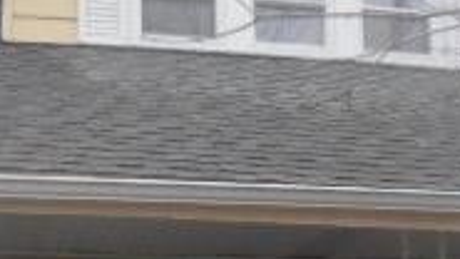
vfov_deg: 12.3
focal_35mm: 98
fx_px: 1195
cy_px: 214
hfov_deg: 21.8
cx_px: 256
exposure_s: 1/250
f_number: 3.4
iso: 320
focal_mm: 4.7
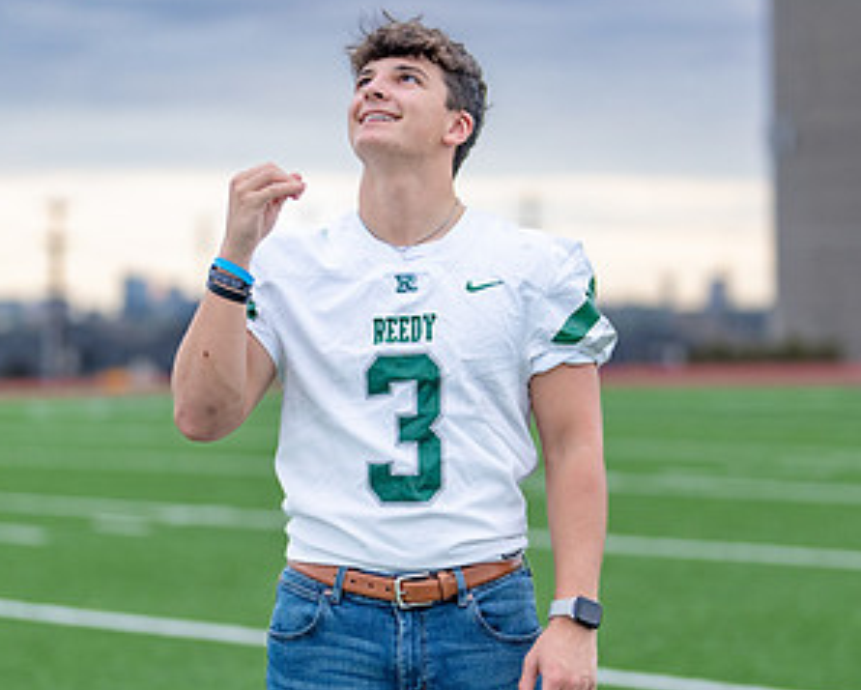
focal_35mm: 98
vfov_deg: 15.7
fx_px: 2499
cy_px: 374
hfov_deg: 19.5
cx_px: 432
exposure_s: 1/1250
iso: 1000
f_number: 1.2
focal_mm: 50
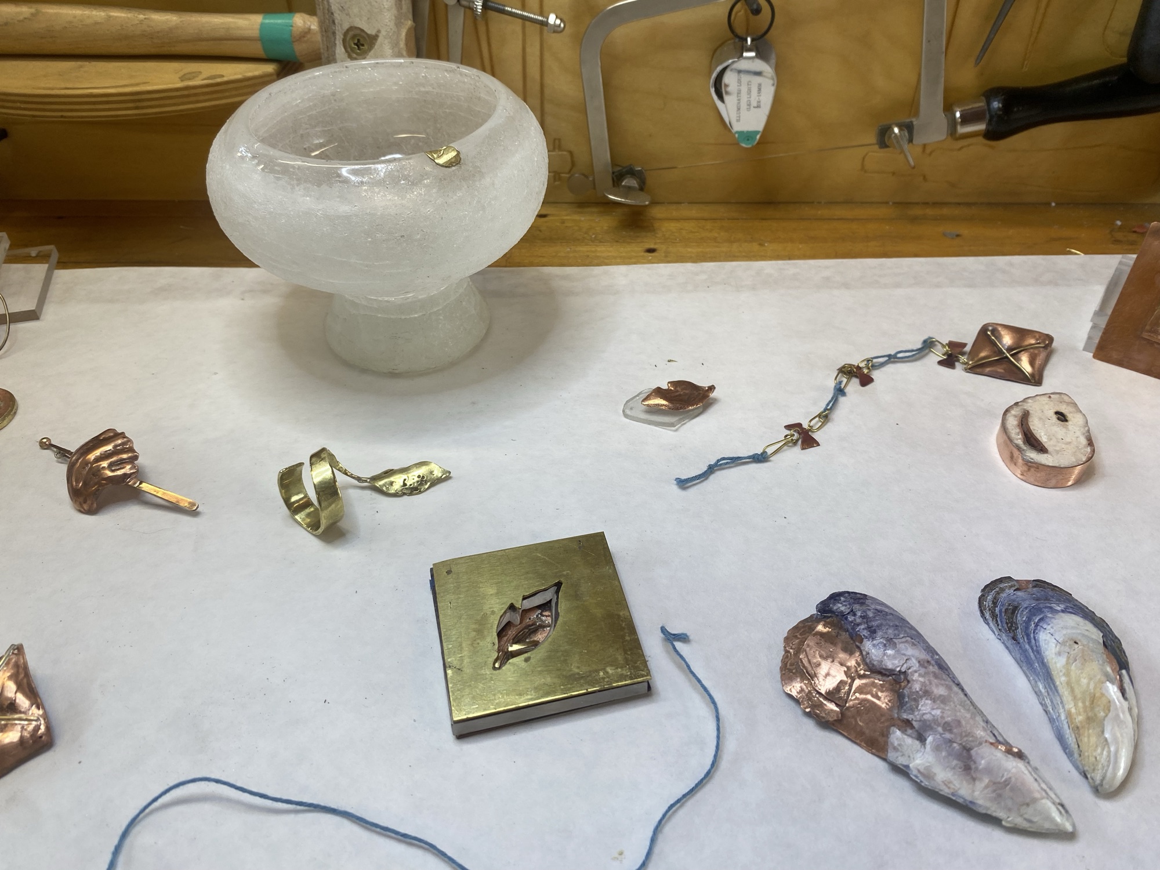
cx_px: 580
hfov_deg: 67.3
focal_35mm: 26
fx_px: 871
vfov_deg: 53.1
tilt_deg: -41.4
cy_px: 435
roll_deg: +0.7
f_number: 1.8
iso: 32
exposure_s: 1/130
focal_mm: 4.25
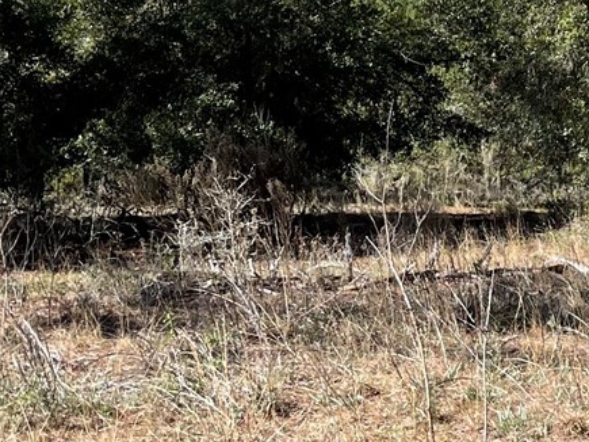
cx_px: 776
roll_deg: -0.4
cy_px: 61
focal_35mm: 92
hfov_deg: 19.6
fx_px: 1565
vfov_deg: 15.9
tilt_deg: +1.9
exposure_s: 1/1553
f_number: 1.6
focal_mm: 5.1
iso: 32
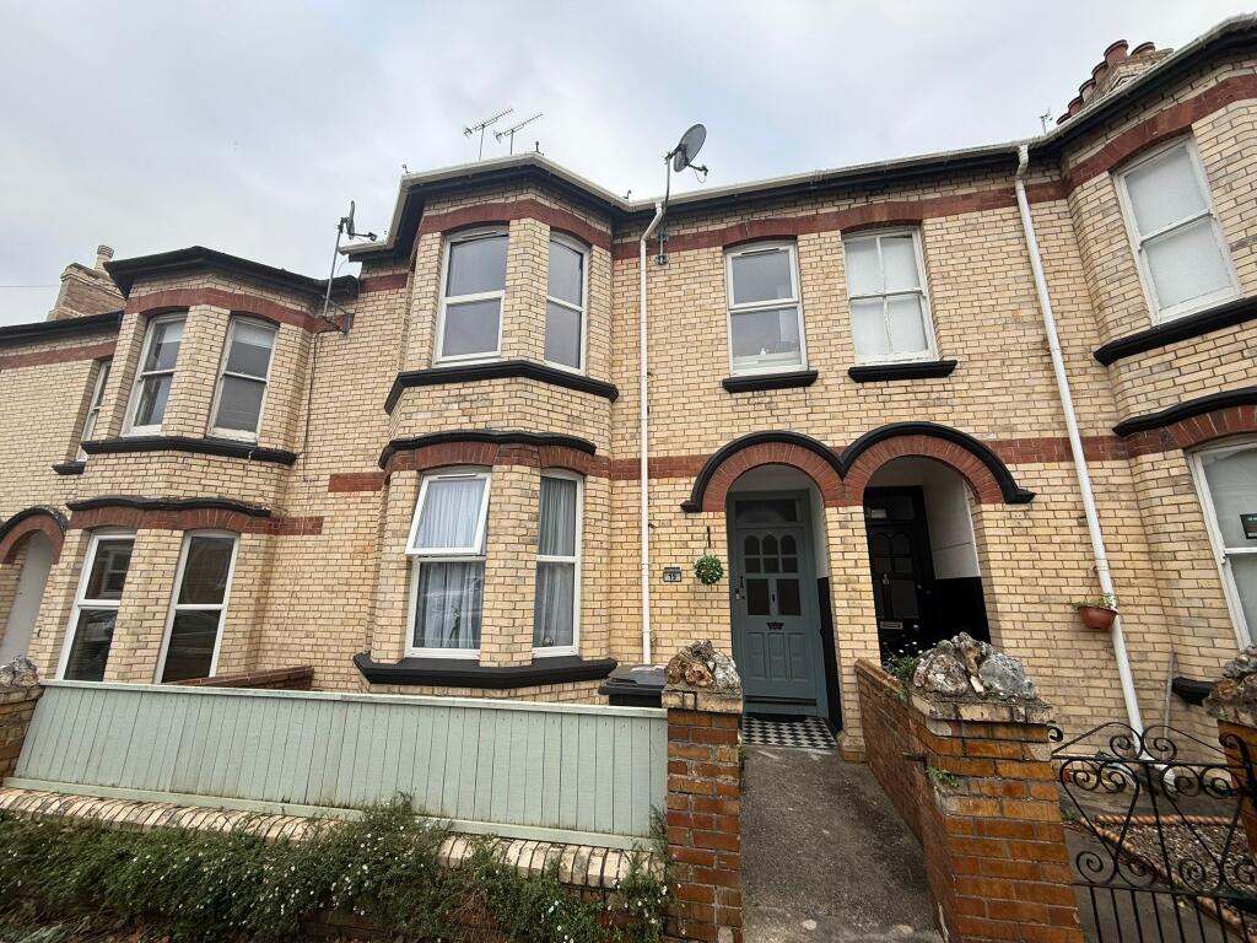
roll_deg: -0.9
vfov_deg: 85.7
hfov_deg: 102.1
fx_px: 508
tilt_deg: +13.5
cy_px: 472
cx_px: 628
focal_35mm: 14
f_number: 2.2
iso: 50
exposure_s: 1/223
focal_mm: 2.22
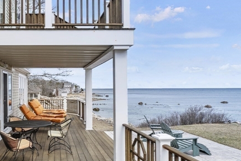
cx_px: 64
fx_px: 221
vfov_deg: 39.9
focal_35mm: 33
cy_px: 94
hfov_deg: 54.8
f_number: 7.1
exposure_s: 1/400
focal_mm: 14
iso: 160
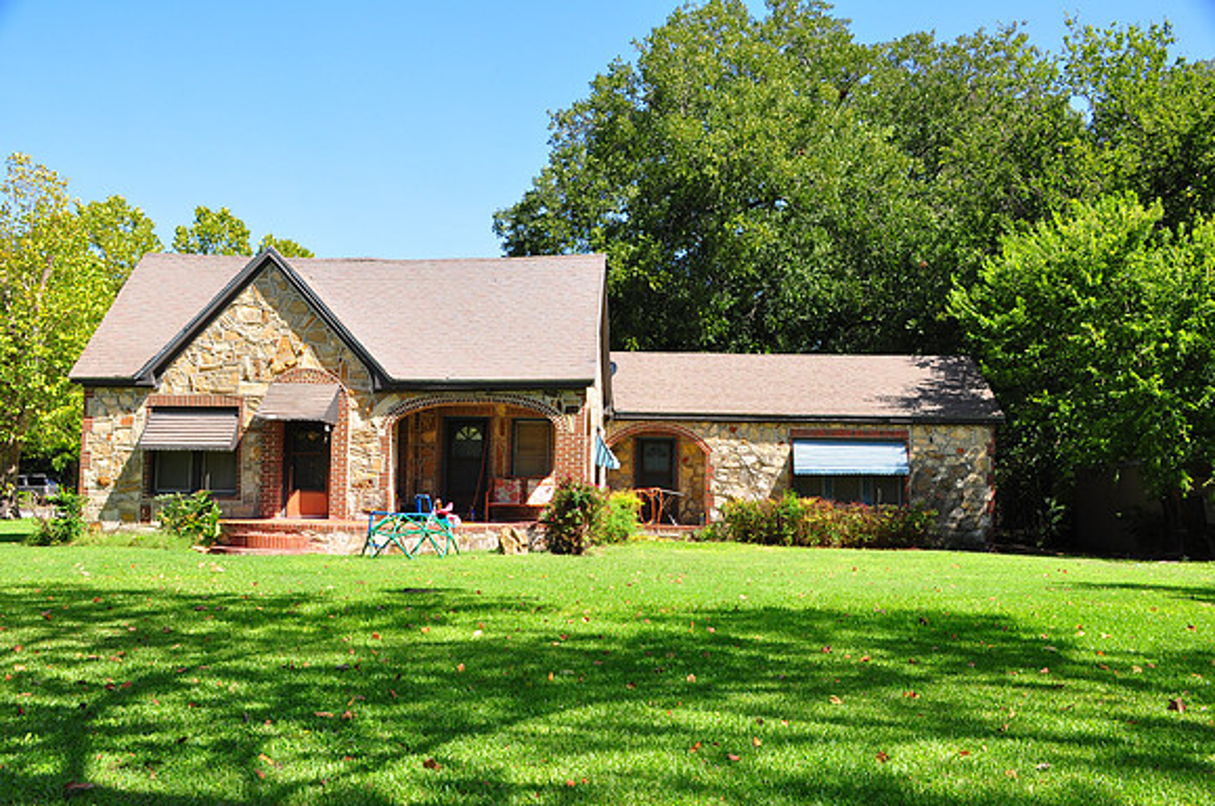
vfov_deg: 34.1
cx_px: 608
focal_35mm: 39
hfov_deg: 49.6
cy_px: 403
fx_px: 1314
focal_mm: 26
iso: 200
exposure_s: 1/160
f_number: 9
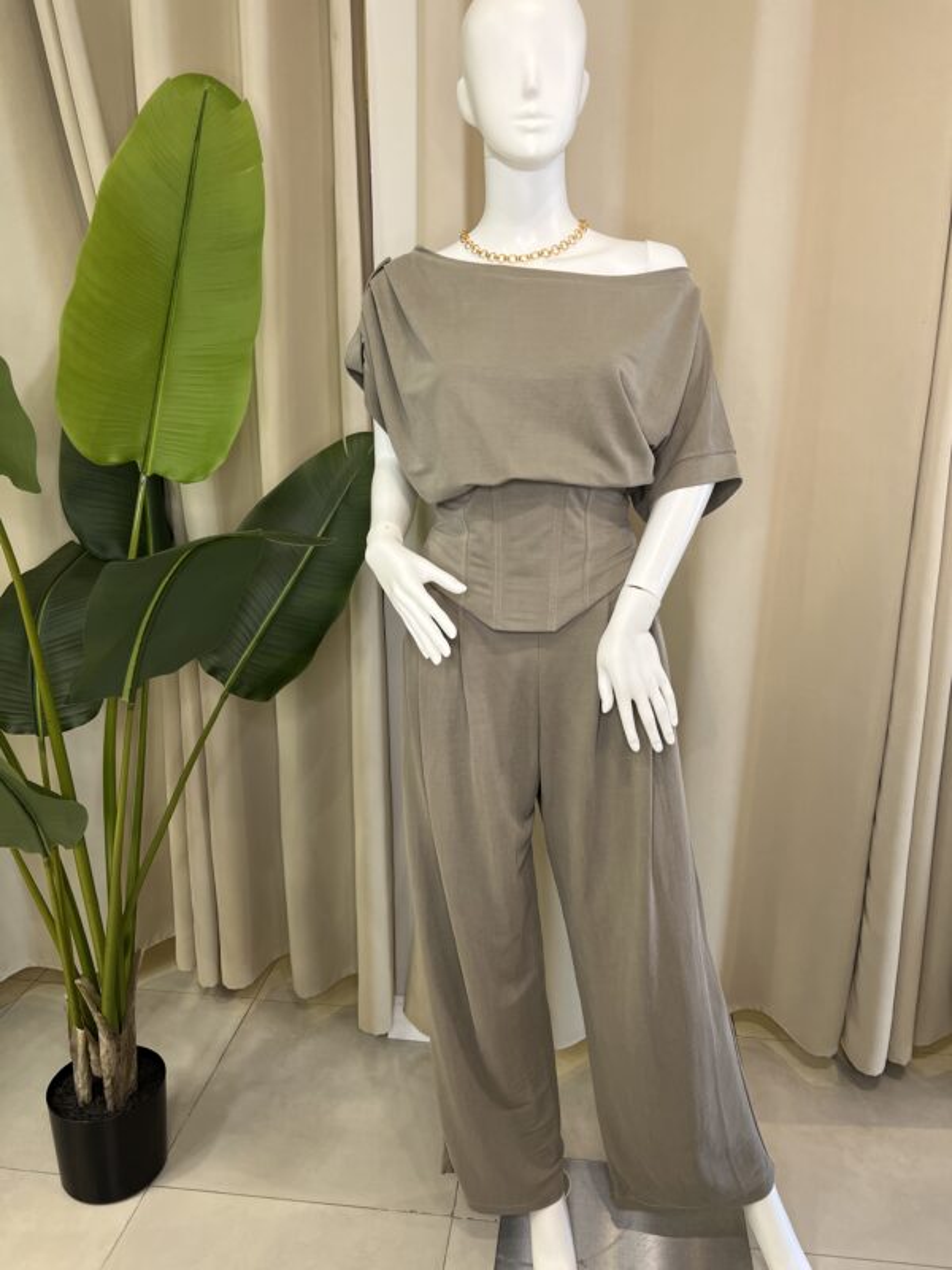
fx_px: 953
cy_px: 635
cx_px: 476
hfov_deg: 53.1
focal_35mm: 26
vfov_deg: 67.3
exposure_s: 1/120
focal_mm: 5.7
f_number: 1.5
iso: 80
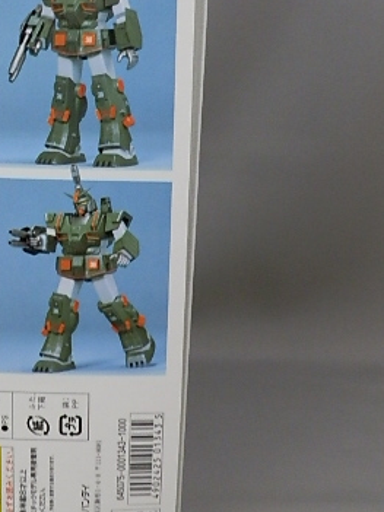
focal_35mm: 62
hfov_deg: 23.3
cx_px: 83
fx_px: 918
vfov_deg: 30.6
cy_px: 120
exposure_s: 1/10
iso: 200
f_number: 3.5
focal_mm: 6.17
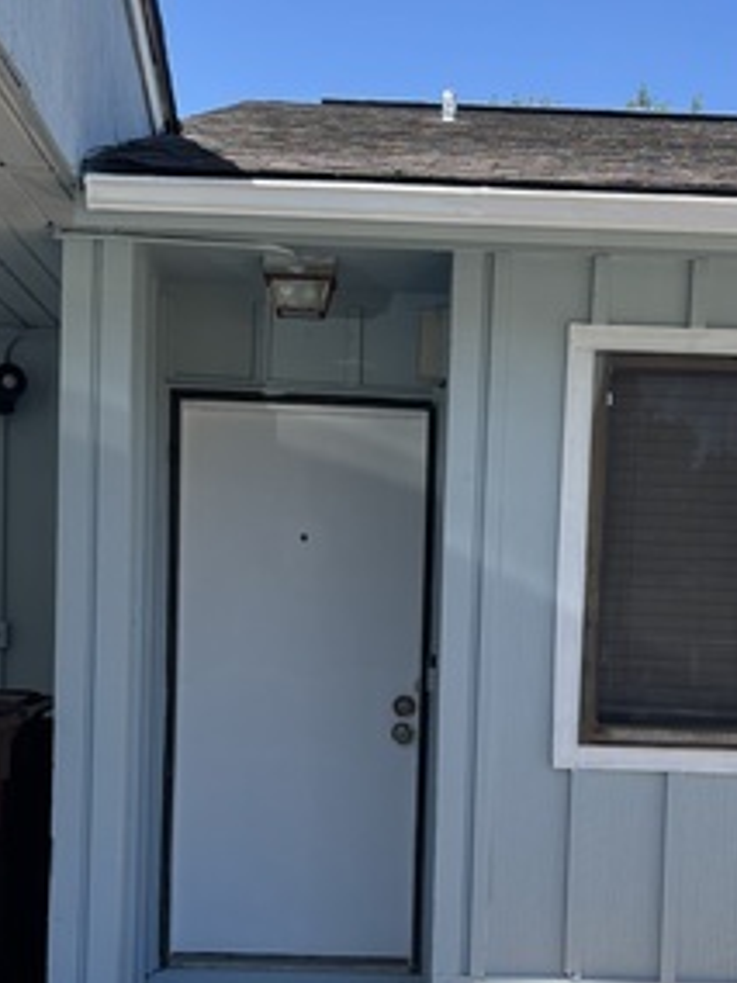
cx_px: 439
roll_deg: -2.8
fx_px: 1732
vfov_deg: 31.0
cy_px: 763
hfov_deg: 24.0
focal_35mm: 61
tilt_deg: -2.4
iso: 50
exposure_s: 1/2342
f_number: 1.6
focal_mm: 5.96
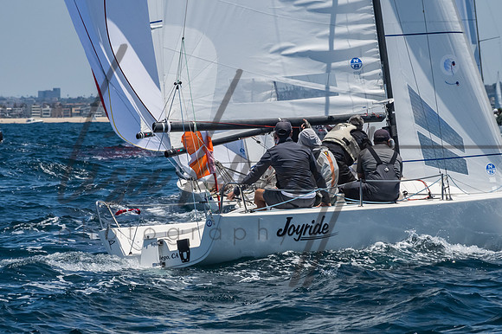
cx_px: 247
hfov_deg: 7.0
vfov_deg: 4.7
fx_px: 4080
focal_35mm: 293
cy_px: 167
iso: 640
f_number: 14
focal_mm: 190
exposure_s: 1/1600
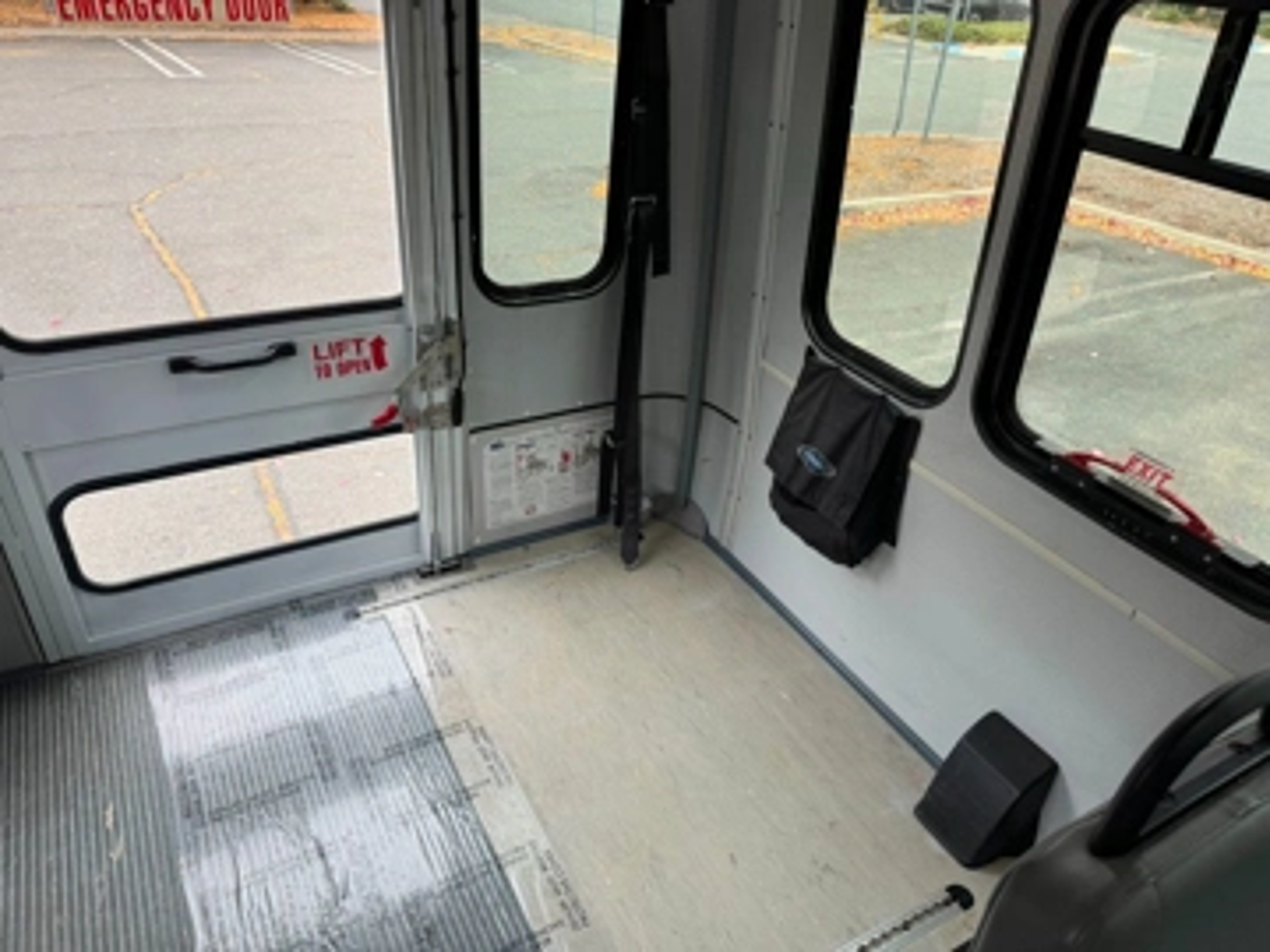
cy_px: 476
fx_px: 881
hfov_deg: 71.6
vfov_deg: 56.8
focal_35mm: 24
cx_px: 635
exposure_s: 1/121
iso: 125
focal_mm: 6.76
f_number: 1.78
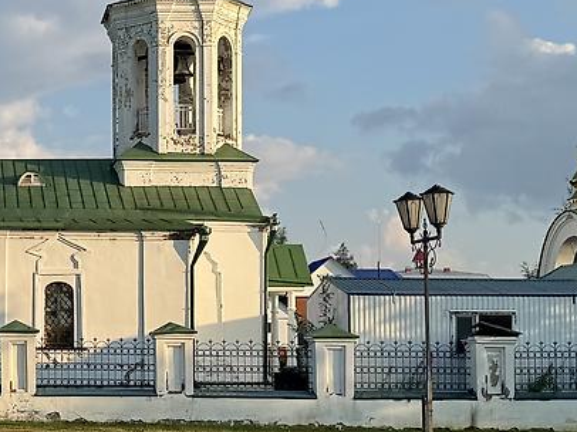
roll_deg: -0.1
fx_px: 1183
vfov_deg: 20.2
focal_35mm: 71
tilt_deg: +11.3
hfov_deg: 25.6
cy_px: 26
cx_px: -37
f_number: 1.78
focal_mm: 6.76
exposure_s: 1/3247
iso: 80
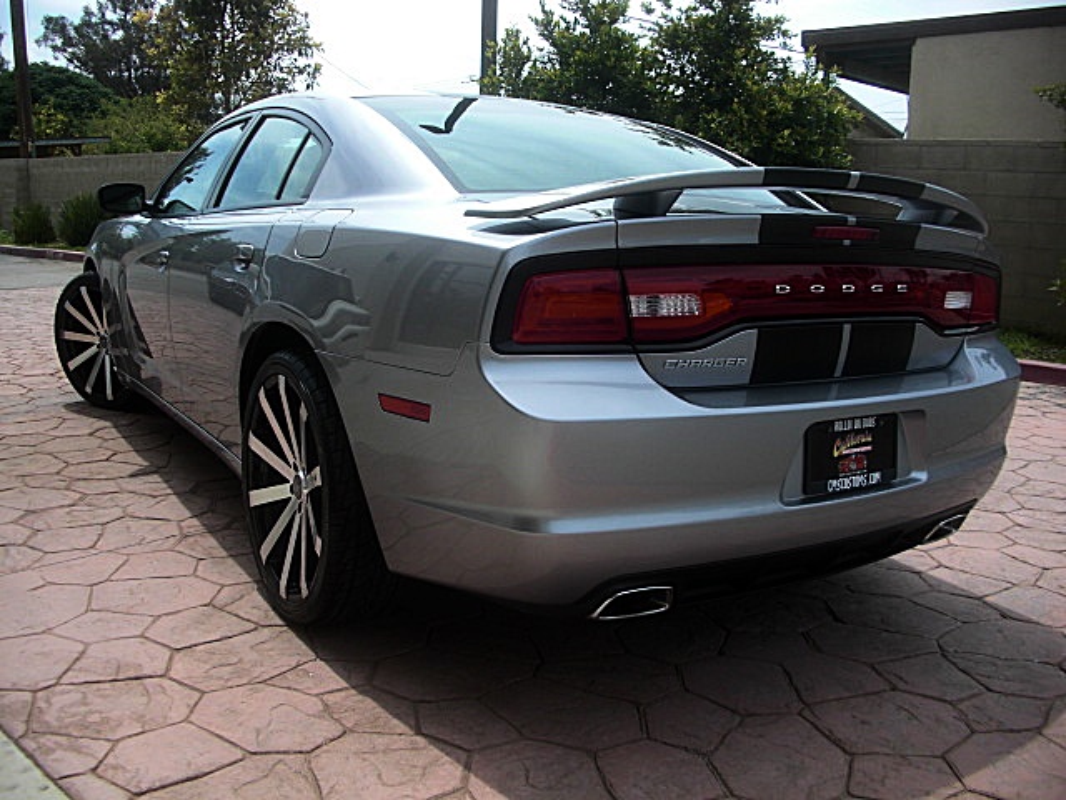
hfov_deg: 51.4
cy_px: 400
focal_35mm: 36
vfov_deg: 39.7
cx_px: 533
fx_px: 1109
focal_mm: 6.3
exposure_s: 1/640
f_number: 2.8
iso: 50
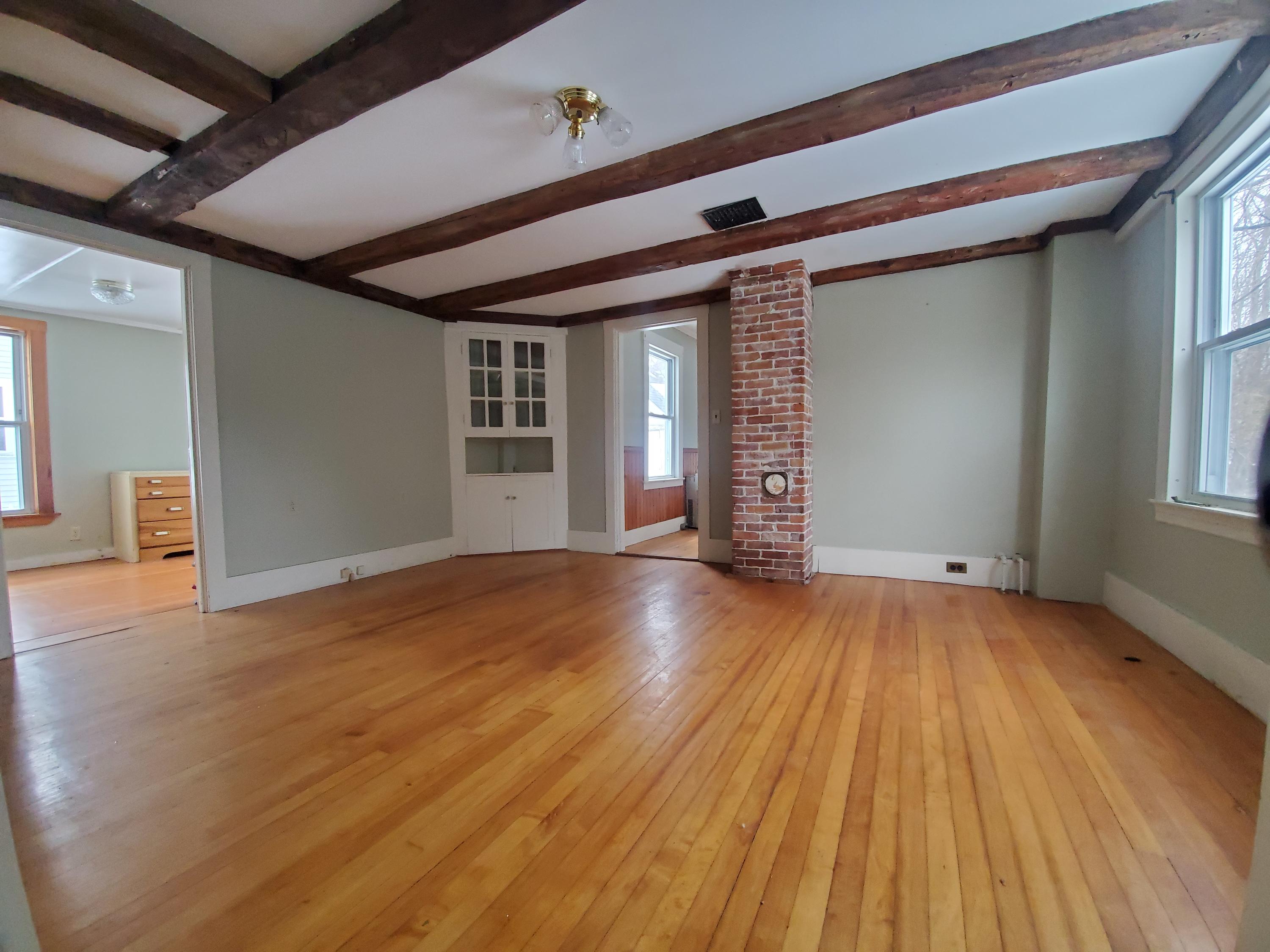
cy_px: 476
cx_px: 635
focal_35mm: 13
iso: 500
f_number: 2.2
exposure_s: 1/39
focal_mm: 1.8
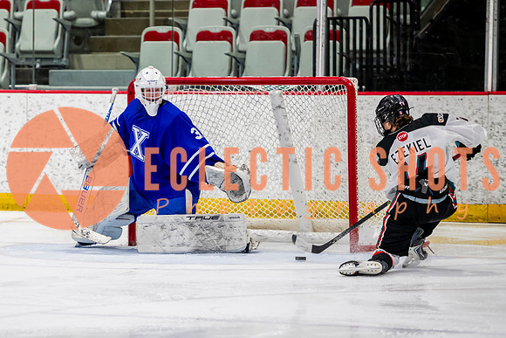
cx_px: 92
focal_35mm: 294
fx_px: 4127
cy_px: 132
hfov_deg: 7.0
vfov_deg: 4.7
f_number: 3.2
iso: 1600
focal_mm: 175
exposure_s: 1/800
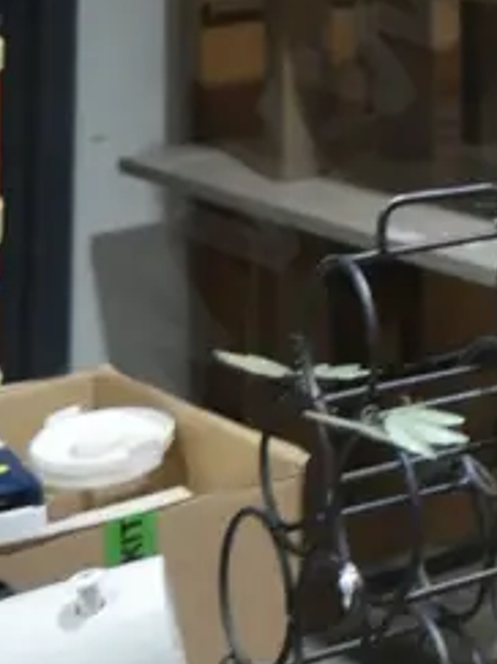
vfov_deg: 13.9
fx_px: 2261
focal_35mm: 118
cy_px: -697
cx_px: 928
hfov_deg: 11.5
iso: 320
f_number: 3.5
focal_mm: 14
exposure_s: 1/60
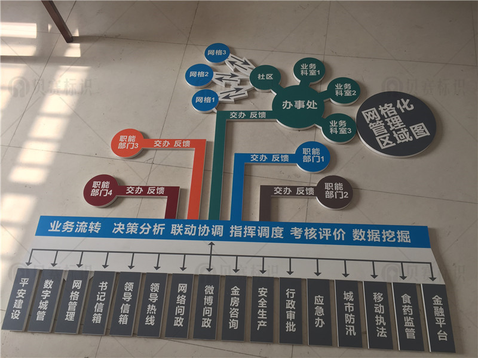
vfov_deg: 48.2
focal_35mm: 29
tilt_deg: -64.8
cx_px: 239
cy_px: 179
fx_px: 400
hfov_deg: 61.7
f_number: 2.2
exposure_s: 1/128
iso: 32
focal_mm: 4.15
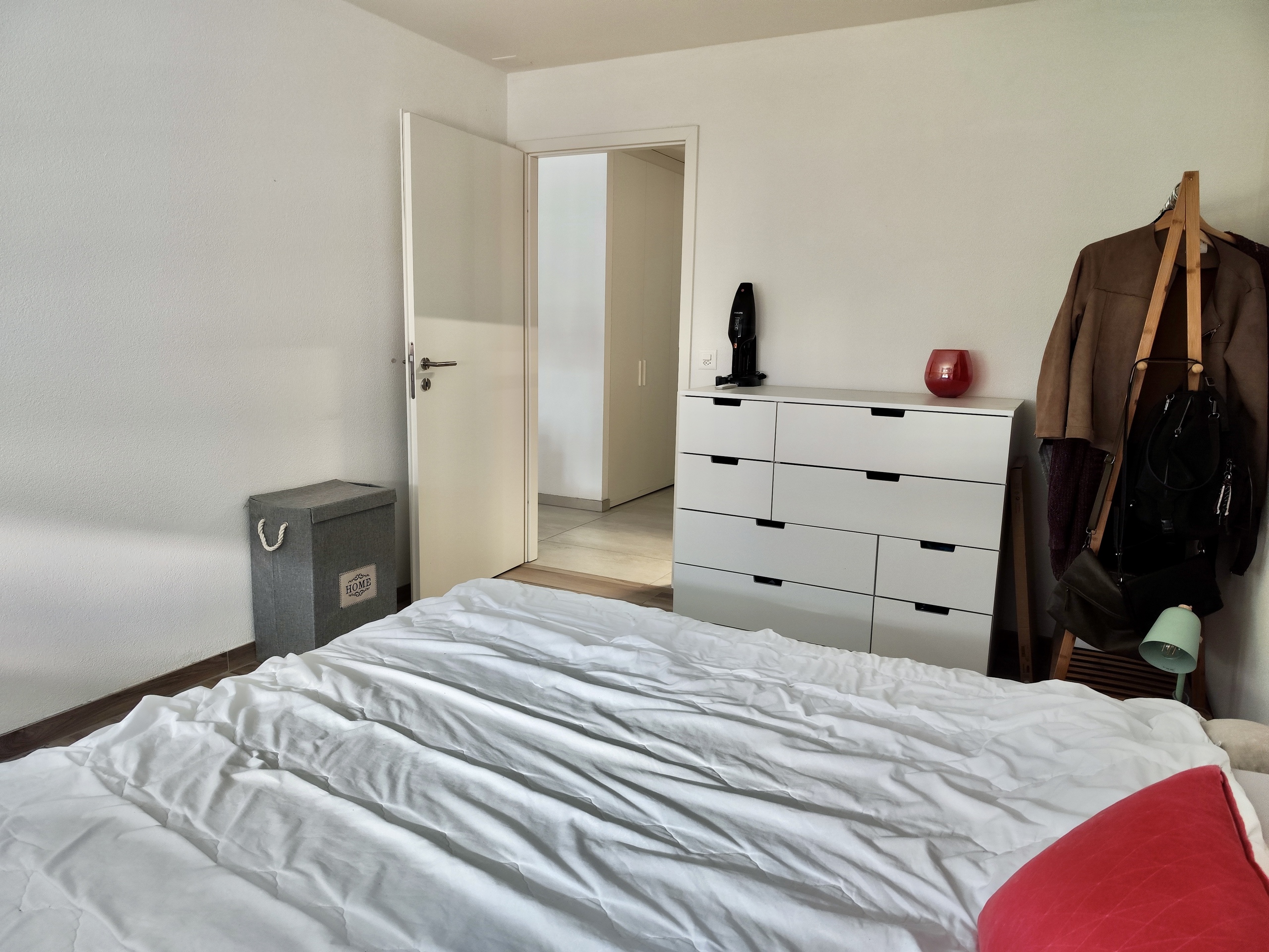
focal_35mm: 23
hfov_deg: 73.9
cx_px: 634
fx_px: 843
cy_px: 476
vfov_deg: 58.9
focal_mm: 7.01
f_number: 1.69
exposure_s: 1/53.8
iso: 1400
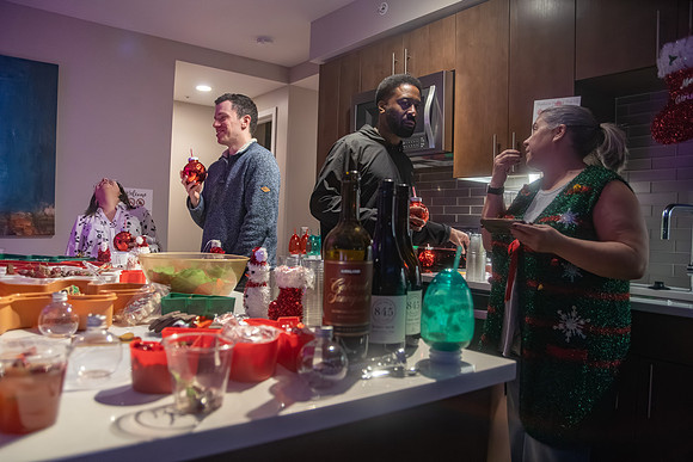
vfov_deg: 50.1
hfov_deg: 70.0
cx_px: 338
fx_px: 495
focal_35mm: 26
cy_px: 231
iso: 2500
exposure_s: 1/200
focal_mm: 24
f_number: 3.5
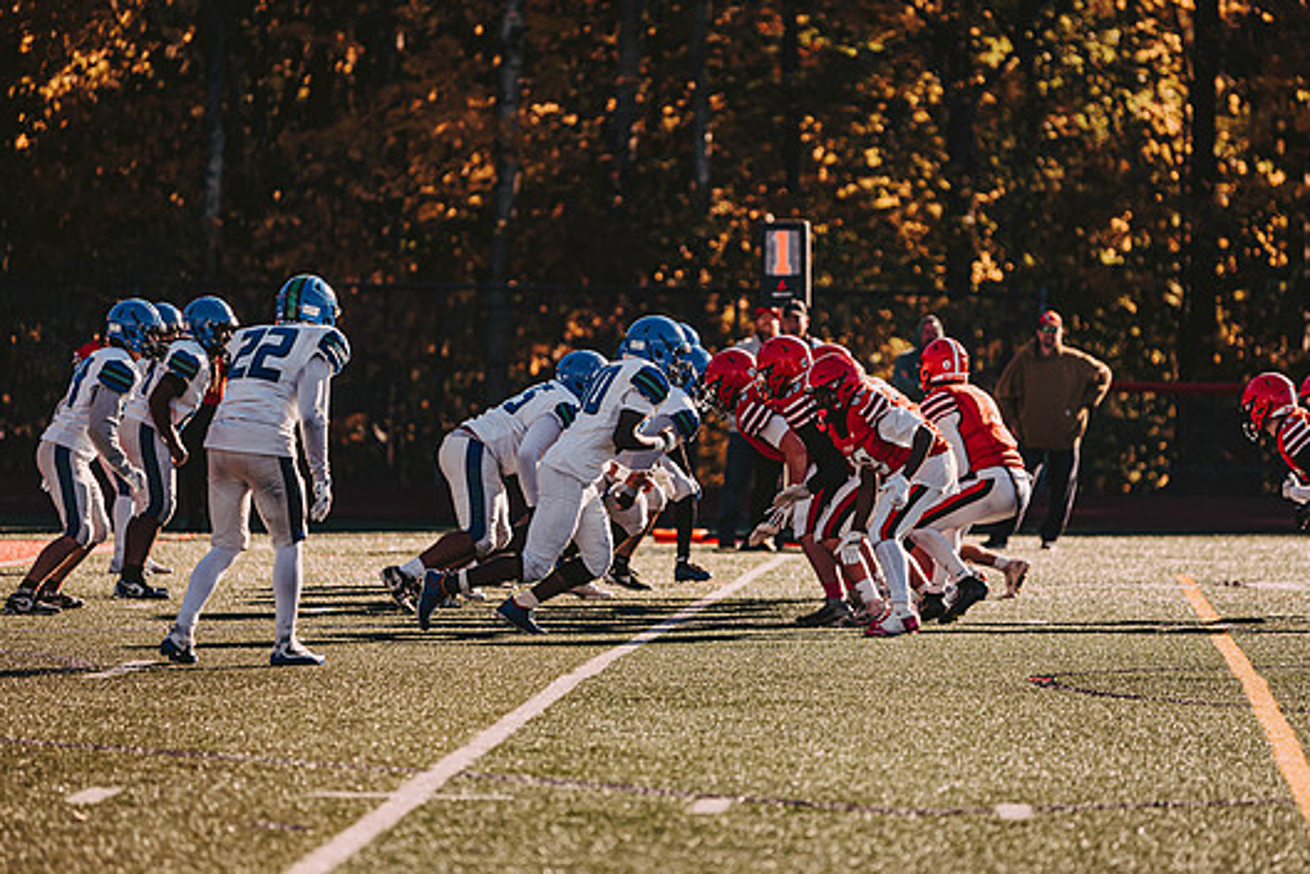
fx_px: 8114
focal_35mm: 223
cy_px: 416
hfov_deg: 9.2
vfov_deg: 6.2
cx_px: 717
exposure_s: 1/2000
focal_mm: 200
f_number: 3.2
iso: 250
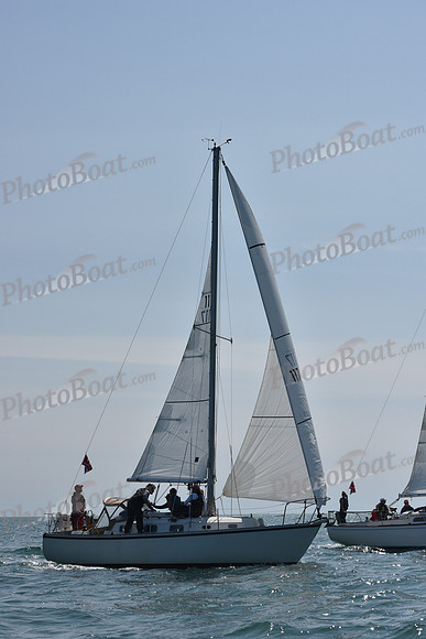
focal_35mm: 80
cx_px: 213
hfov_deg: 17.1
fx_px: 1419
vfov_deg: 25.4
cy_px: 320
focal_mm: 80
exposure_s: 1/800
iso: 320
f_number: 9
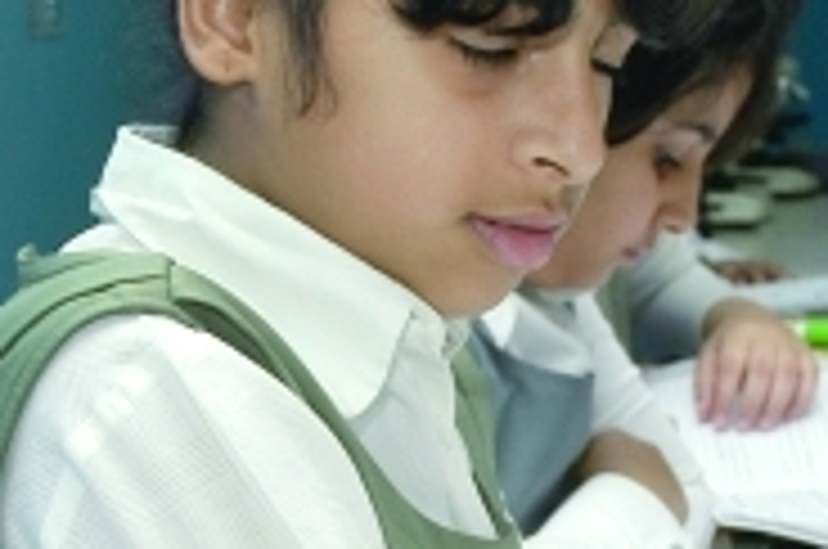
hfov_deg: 14.6
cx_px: 432
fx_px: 3231
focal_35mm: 141
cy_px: 524
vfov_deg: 9.7
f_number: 5.6
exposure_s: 1/125
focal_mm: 27
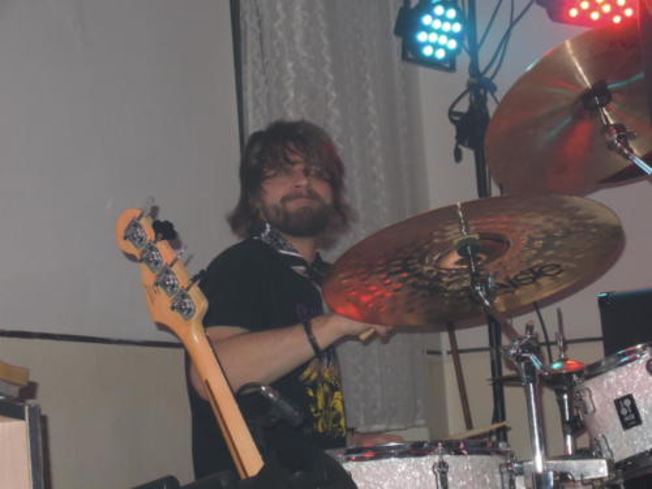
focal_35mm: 100
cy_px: 244
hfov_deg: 19.6
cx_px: 326
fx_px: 1884
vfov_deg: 14.8
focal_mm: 17.9
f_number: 4.9
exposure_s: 1/60
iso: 800
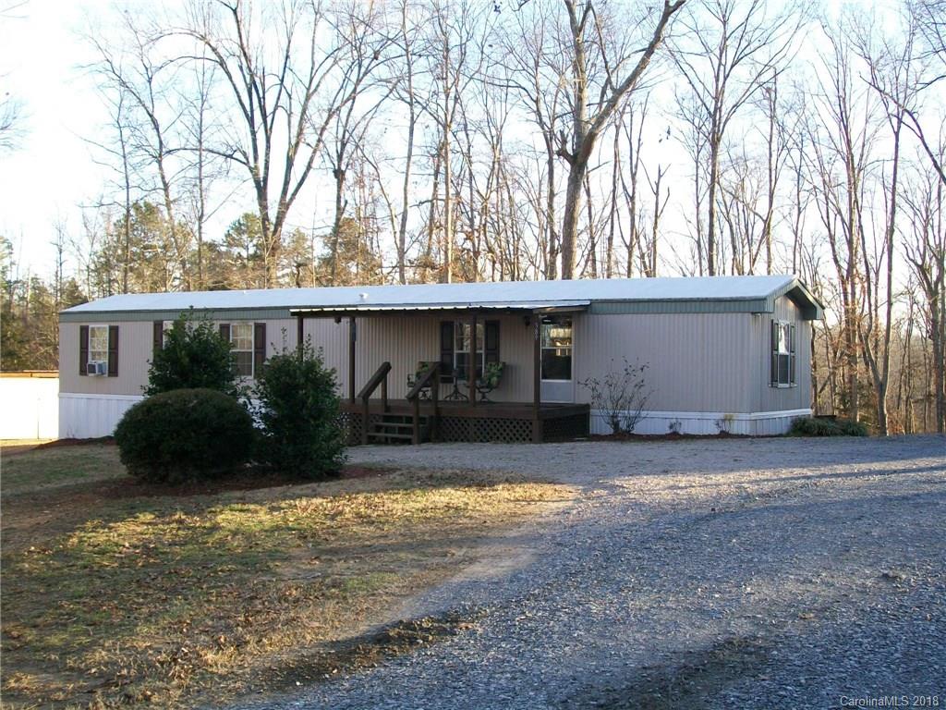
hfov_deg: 42.1
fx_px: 1230
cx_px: 473
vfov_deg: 32.2
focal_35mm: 45
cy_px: 355
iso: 64
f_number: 3
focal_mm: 7.6
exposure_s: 1/125
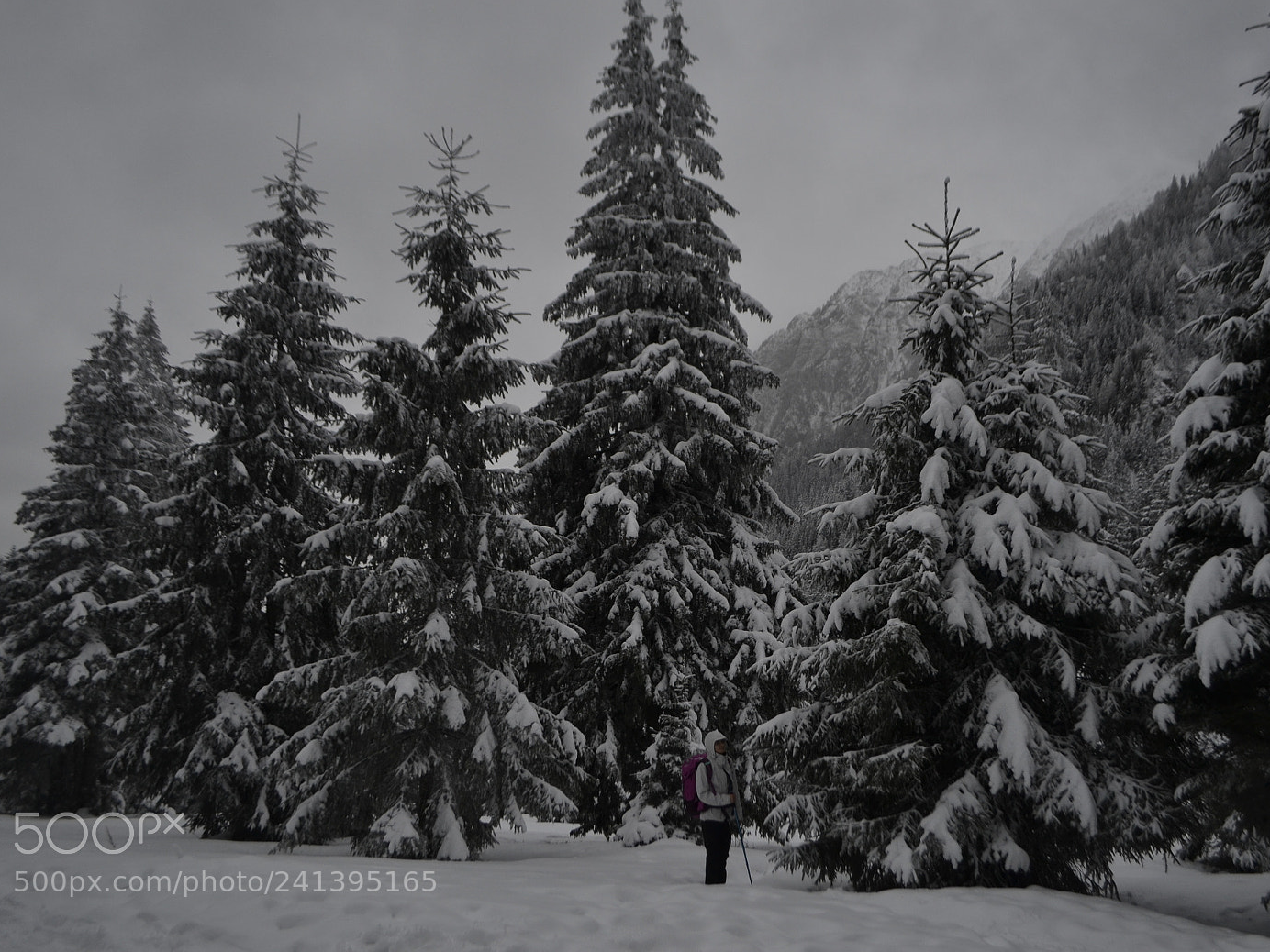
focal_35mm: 30
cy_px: 465
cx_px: 691
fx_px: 1101
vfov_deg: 46.8
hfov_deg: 59.9
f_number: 3.5
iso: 200
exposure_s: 1/1600
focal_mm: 18
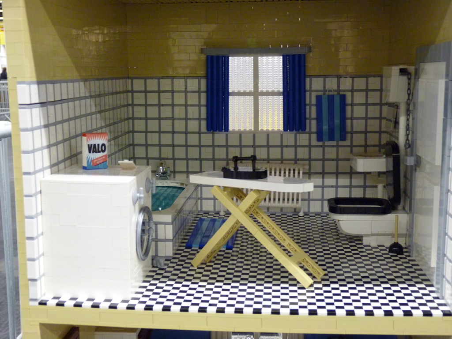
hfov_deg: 38.9
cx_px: 226
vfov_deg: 29.7
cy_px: 170
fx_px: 640
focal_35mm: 49
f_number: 3.2
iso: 400
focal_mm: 8.7
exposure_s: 1/6
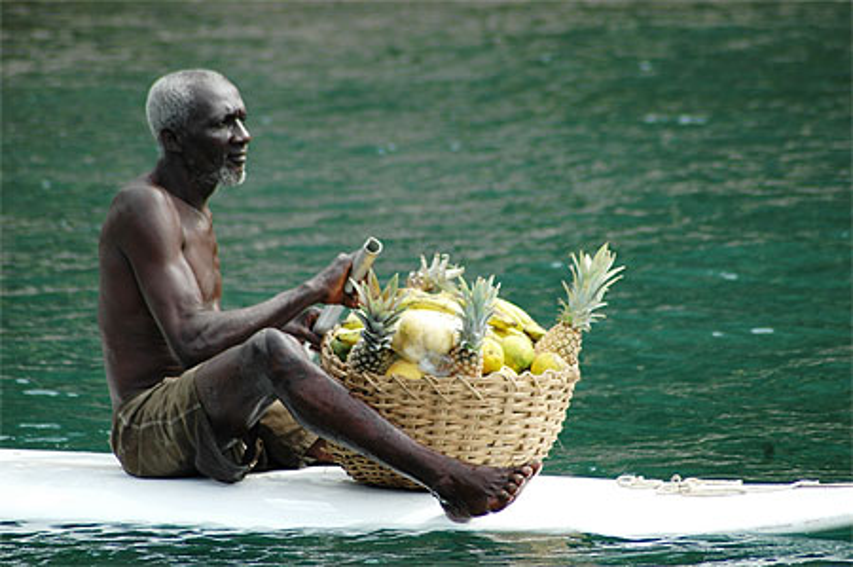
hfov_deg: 5.5
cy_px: 284
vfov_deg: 3.7
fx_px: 8876
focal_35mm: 375
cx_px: 426
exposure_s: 1/400
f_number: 5.3
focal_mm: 250
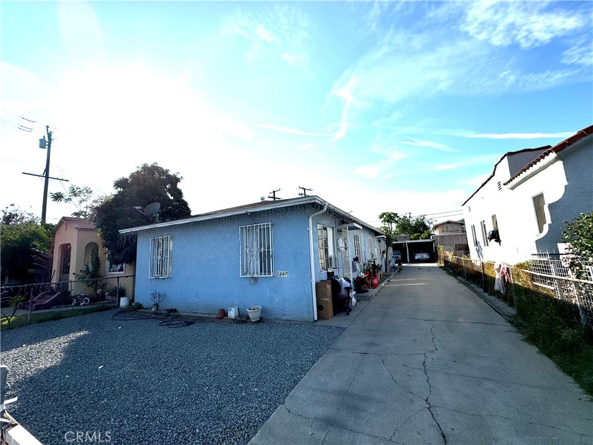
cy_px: 222
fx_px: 240
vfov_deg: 85.7
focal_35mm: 14
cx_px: 296
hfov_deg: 102.1
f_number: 2.2
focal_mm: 2.22
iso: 50
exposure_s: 1/3906
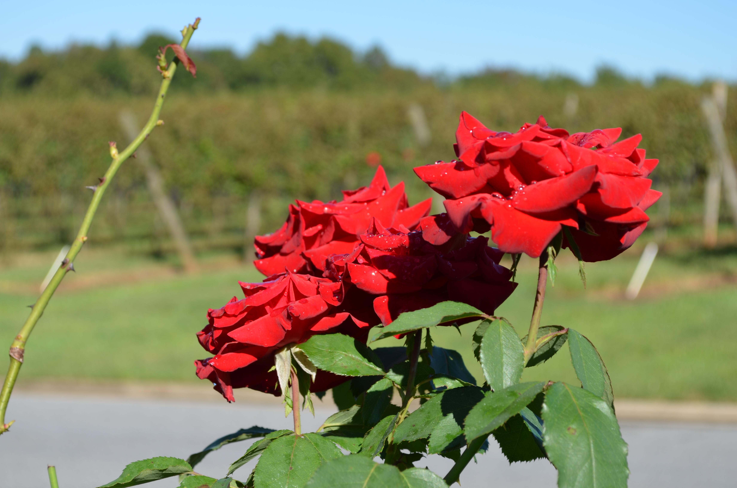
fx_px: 1685
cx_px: 368
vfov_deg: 16.5
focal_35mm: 82
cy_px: 244
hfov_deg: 24.7
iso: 100
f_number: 8
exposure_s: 1/200
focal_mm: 55
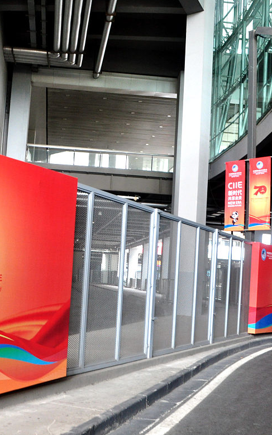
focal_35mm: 47
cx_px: 83
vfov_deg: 42.7
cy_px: 219
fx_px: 558
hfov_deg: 27.2
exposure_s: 1/50
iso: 800
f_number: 8
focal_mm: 20
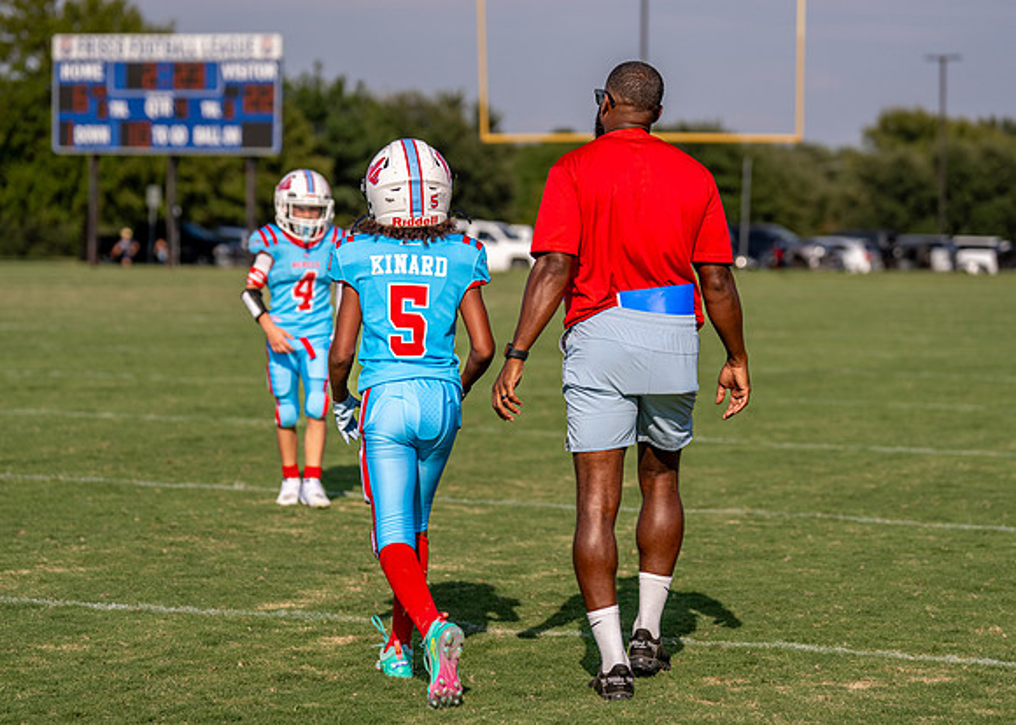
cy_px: 318
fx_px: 3364
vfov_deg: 12.3
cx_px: 513
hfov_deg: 17.2
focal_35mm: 117
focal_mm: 94
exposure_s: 1/5000
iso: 160
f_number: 2.8
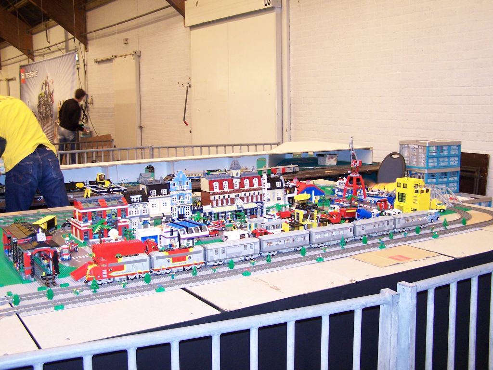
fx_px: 570
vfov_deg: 36.0
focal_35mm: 40
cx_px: 246
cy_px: 185
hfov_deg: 46.8
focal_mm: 6.7
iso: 140
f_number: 2.8
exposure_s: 1/8
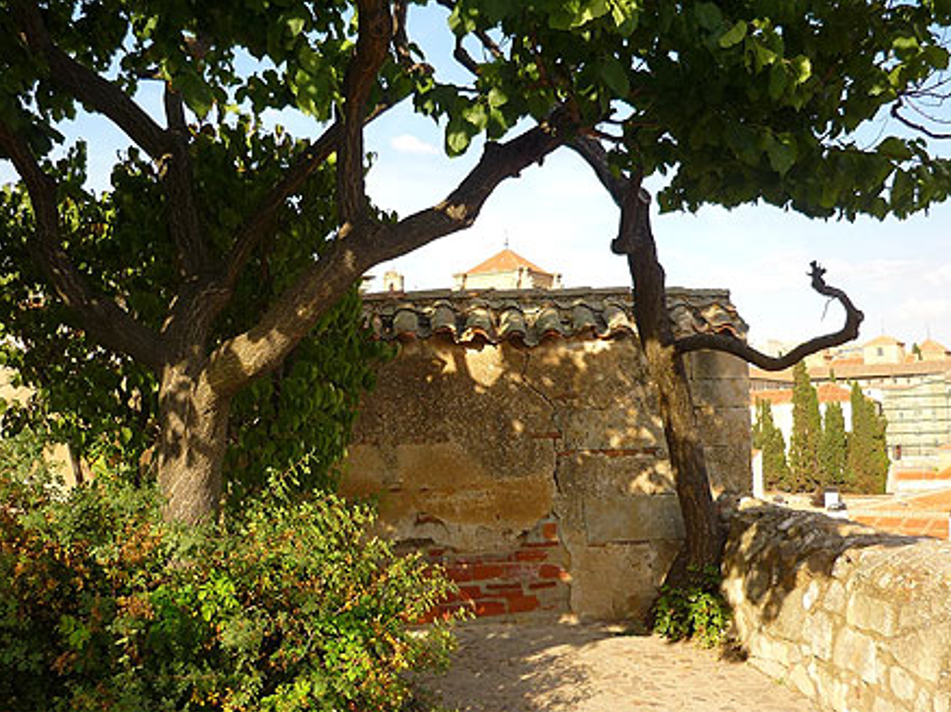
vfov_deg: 39.6
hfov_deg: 51.4
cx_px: 469
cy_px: 347
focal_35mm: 36
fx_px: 988
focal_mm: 5.5
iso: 100
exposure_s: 1/640
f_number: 2.8
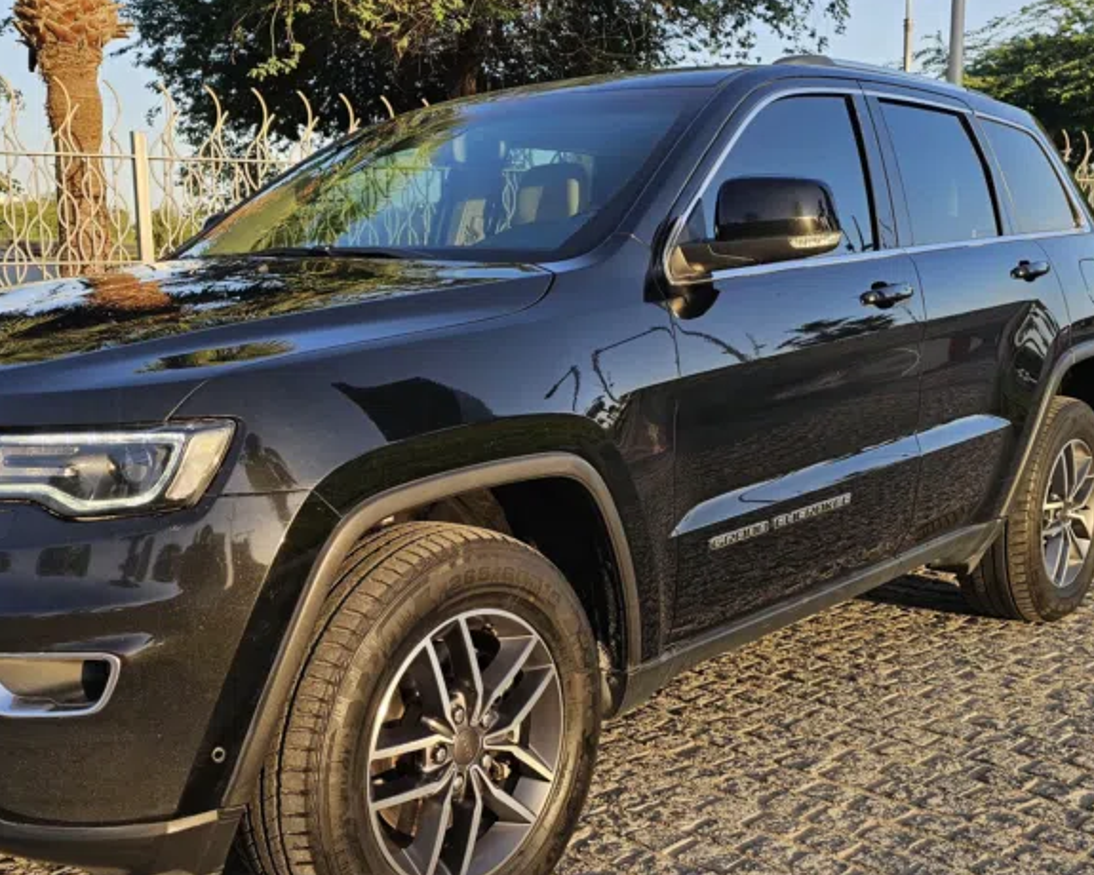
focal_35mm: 40
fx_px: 1295
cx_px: 453
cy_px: 506
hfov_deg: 45.6
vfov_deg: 37.3
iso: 10
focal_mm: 6.3
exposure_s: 1/154
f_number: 1.7
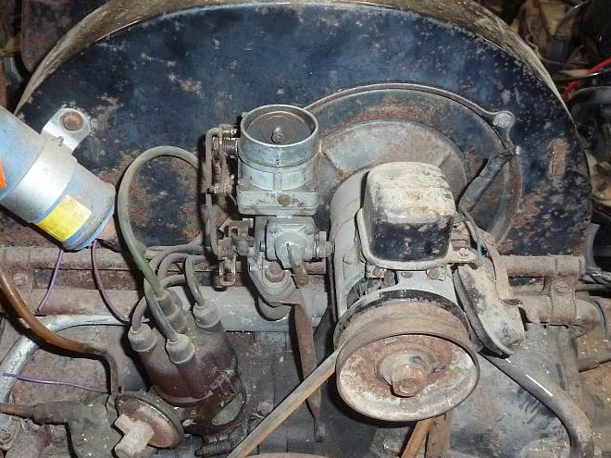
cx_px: 270
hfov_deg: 45.7
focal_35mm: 41
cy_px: 268
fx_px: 724
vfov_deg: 35.0
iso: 400
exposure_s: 1/8
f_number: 3.4
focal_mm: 4.7
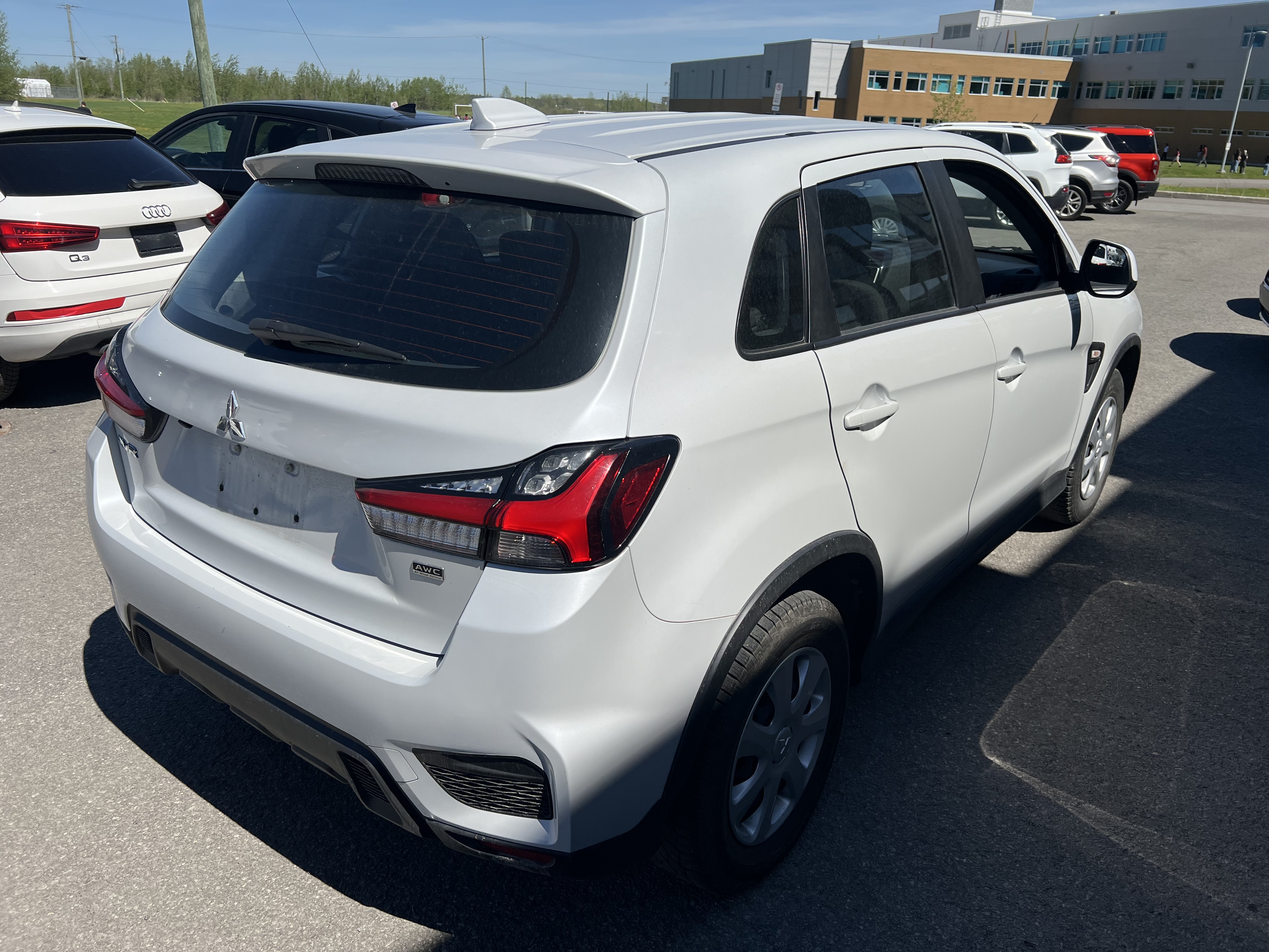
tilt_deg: -20.8
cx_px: 634
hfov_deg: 67.3
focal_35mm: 26
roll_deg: -1.5
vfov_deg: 53.1
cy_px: 476
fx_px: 953
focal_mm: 5.7
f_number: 1.5
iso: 50
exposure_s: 1/7463
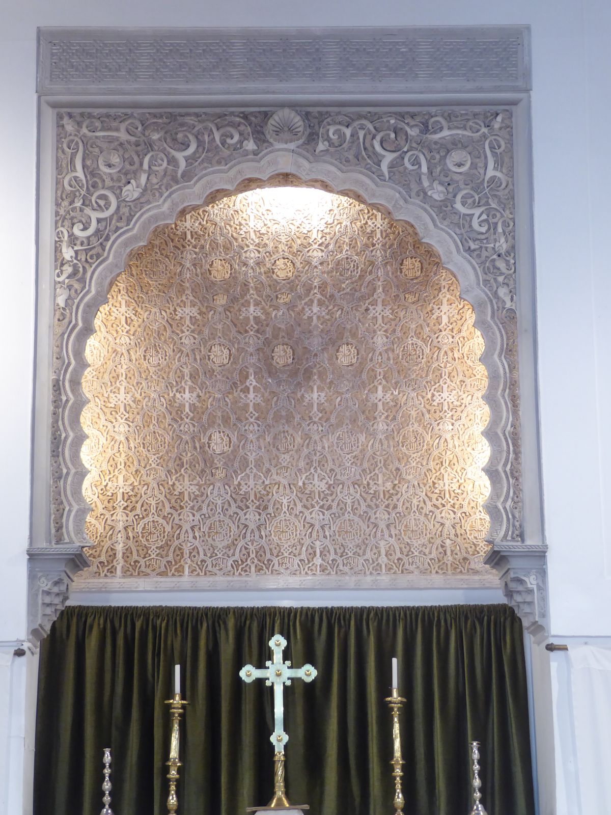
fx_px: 2142
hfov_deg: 16.2
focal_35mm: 91
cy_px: 408
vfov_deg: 21.5
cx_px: 306
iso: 400
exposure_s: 1/8
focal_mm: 15
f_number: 4.8
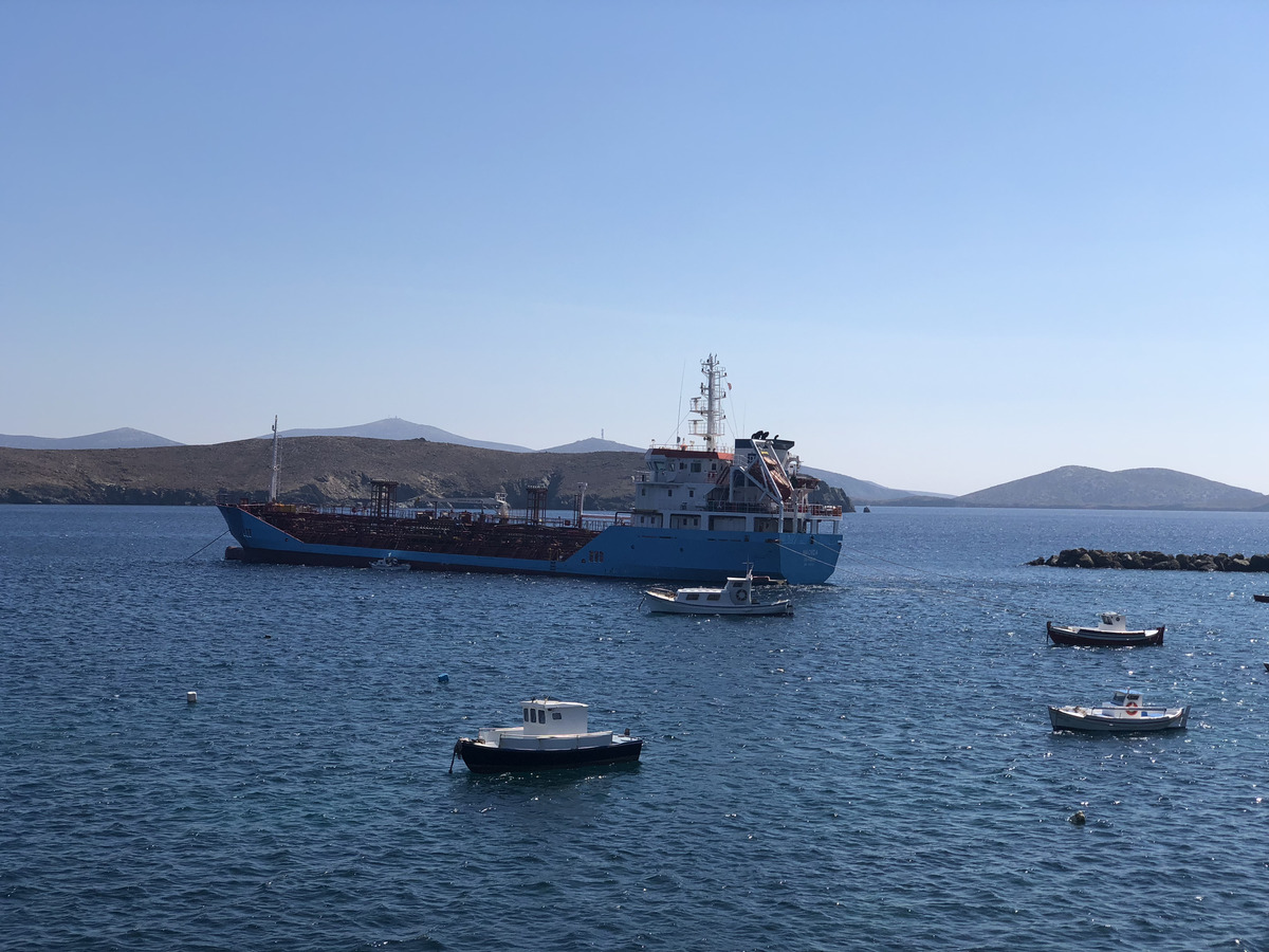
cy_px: 476
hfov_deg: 36.8
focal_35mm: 52
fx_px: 1906
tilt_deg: +1.7
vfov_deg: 28.0
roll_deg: +0.1
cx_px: 634
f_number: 2.4
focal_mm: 6
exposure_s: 1/2088
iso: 16
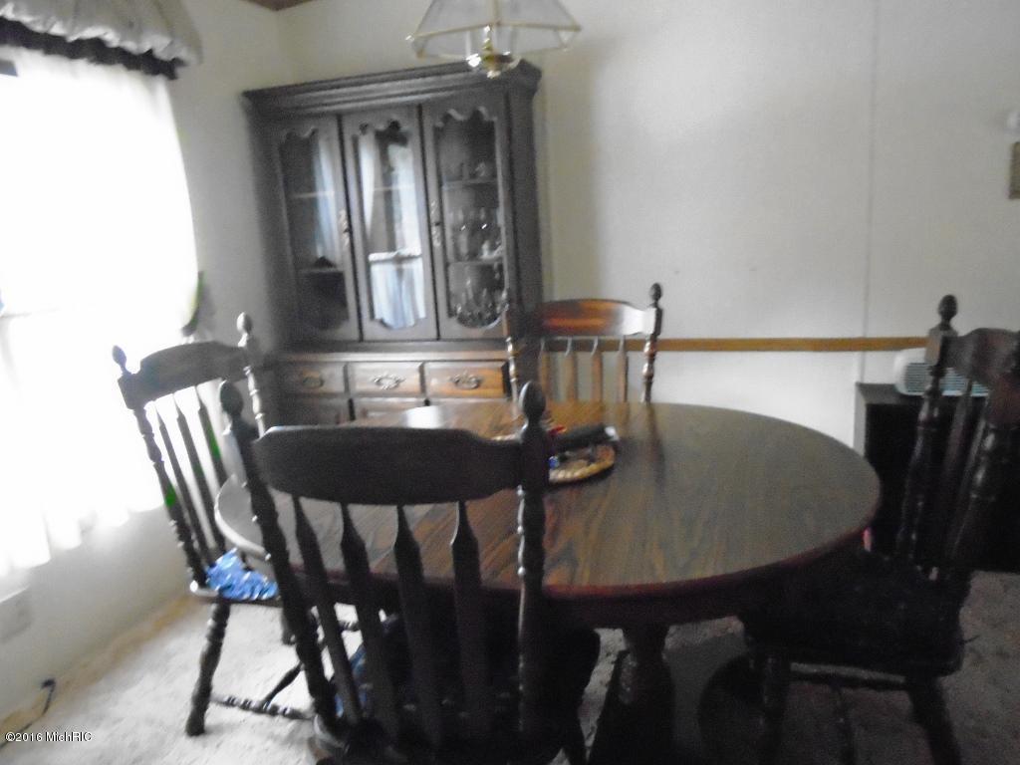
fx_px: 766
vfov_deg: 53.1
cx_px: 510
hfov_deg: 67.3
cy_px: 382
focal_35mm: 26
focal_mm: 4.6
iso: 1600
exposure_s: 1/50
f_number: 3.2
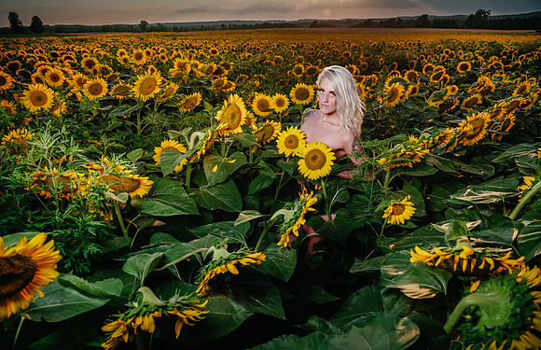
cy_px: 197
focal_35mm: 27
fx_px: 402
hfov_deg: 67.9
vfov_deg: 47.0
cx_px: 271
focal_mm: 32
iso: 50
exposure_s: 1/125
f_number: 5.6
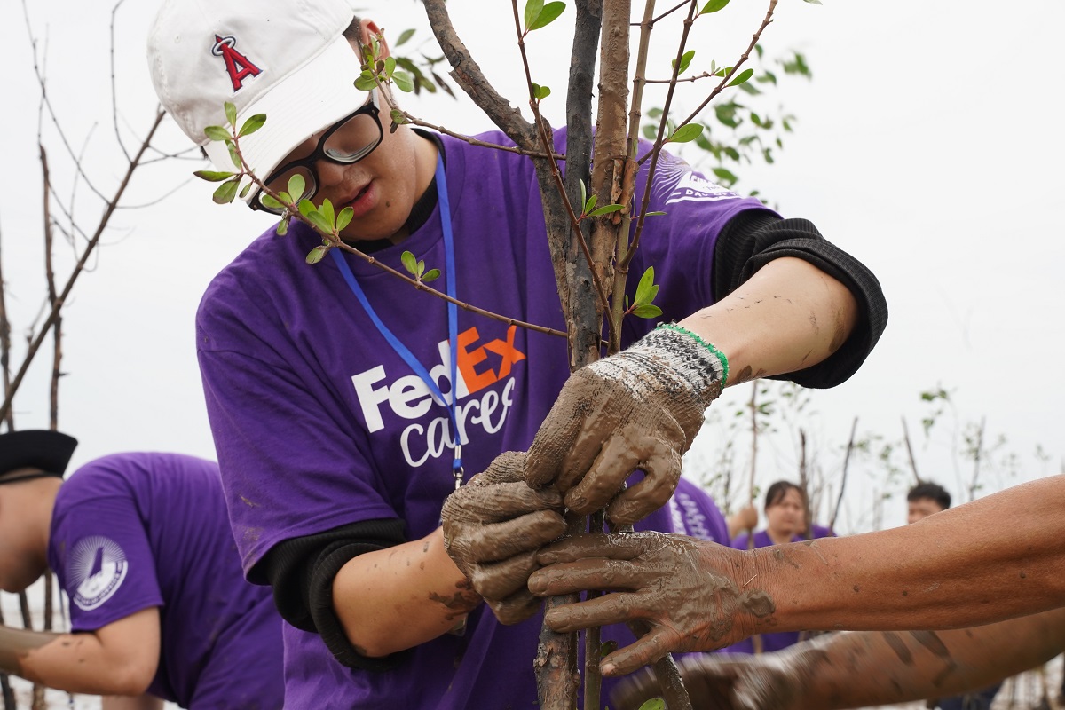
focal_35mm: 69
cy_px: 355
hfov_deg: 29.2
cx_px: 532
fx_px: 2041
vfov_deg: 19.7
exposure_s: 1/60
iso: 320
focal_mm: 69
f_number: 13
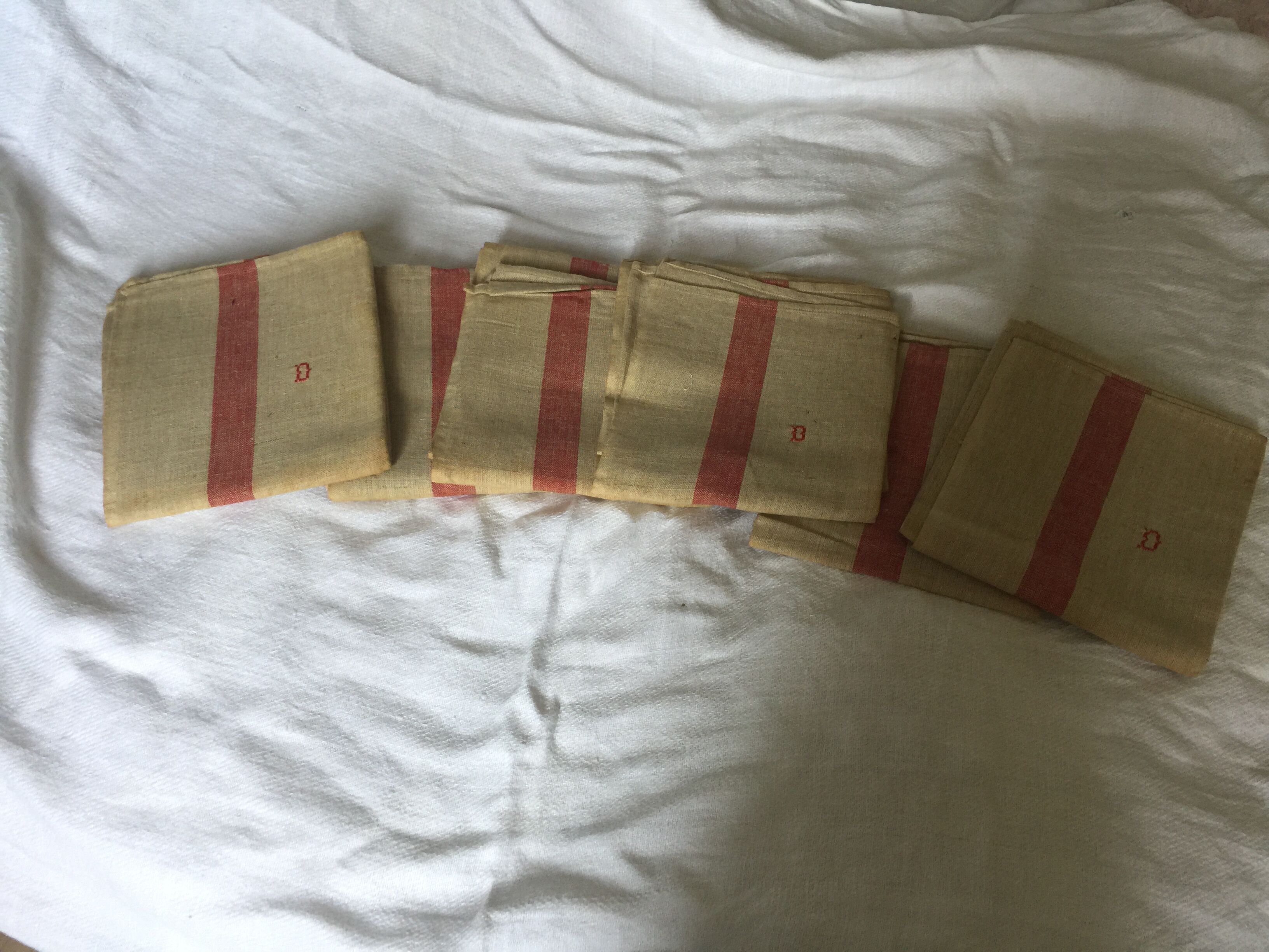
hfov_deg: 61.7
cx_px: 634
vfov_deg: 48.2
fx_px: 1063
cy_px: 476
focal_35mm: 29
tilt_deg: -56.9
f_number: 2.2
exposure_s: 1/17
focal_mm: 4.15
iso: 40
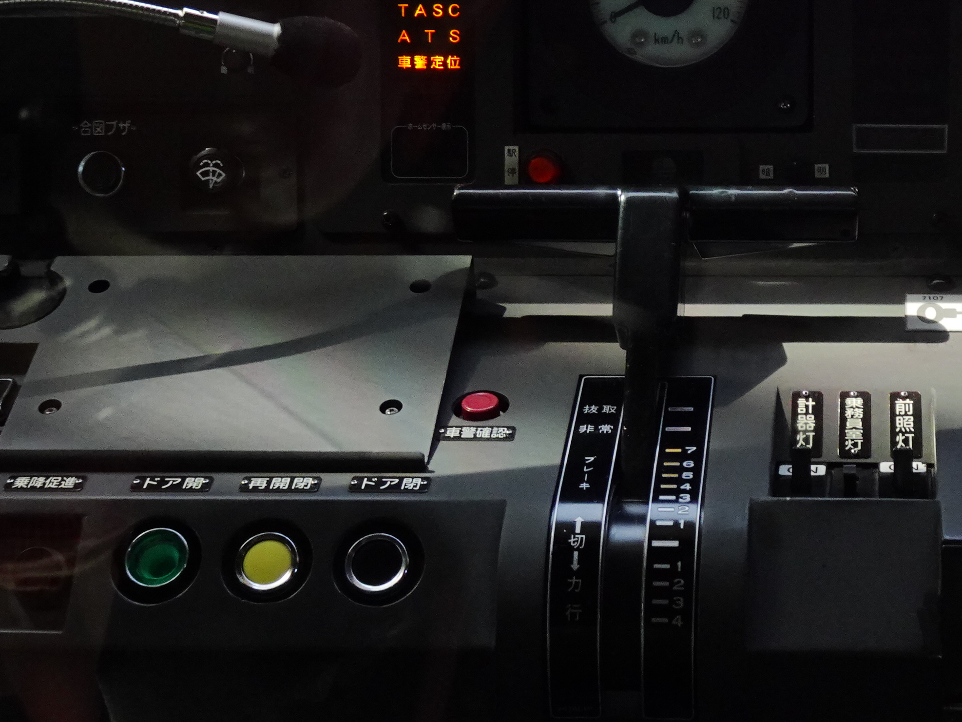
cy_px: 241
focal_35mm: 85
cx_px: 754
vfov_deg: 17.3
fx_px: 2362
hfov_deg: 22.7
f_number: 4.5
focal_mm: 7.53
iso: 200
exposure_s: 1/13
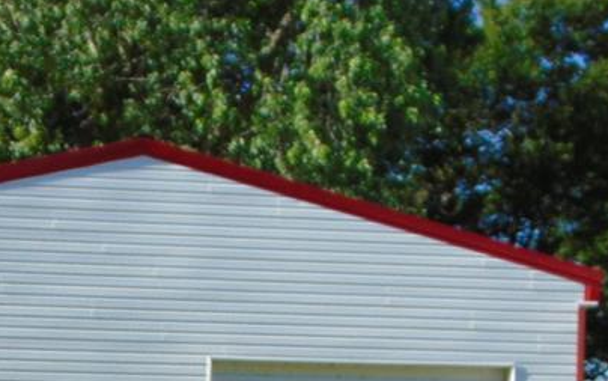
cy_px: 527
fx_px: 1558
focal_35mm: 94
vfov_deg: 13.3
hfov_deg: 21.9
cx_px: 164
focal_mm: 6.3
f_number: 3.2
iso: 80
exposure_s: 1/800
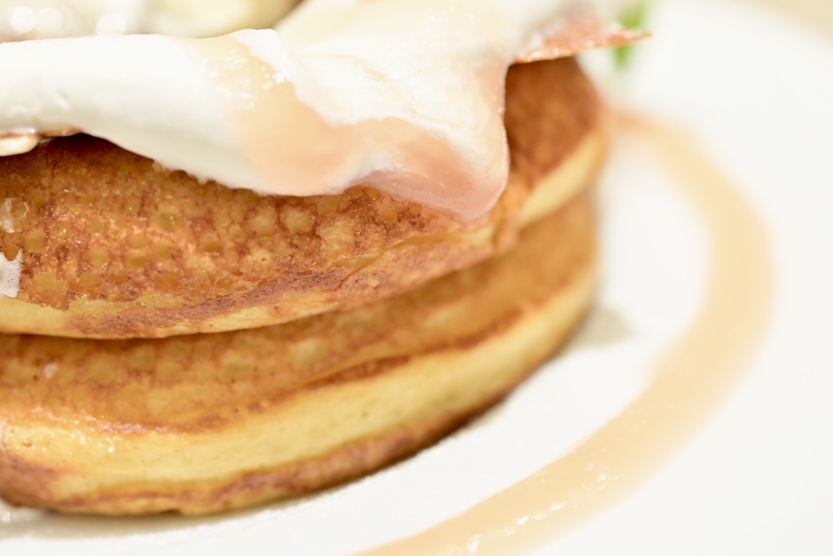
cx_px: 416
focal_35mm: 60
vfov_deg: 22.6
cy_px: 278
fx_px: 1388
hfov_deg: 33.4
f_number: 5
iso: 6400
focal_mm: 60
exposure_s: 1/500
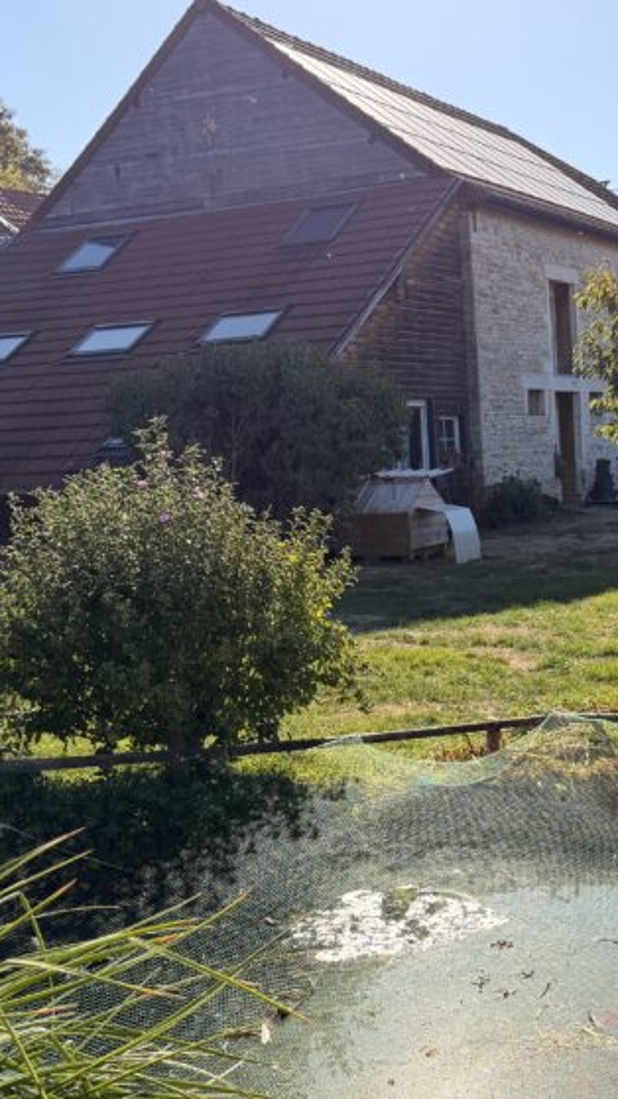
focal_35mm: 48
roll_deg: +3.6
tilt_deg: -4.0
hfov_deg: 24.6
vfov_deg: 42.9
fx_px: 1398
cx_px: 468
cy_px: 595
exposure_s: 1/4405
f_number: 1.78
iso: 100
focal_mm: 6.76
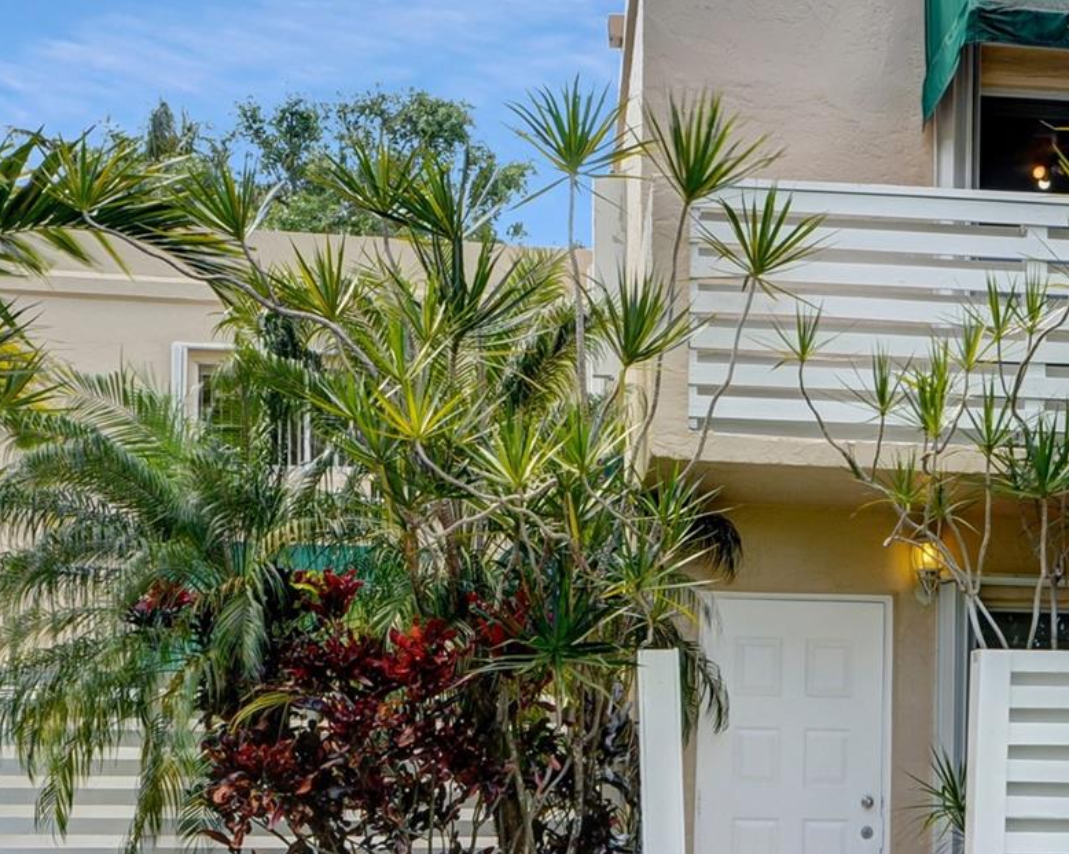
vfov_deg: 27.6
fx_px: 1739
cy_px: 464
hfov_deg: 33.7
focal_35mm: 55
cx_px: 763
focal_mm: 19
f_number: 11
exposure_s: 1/80
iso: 200
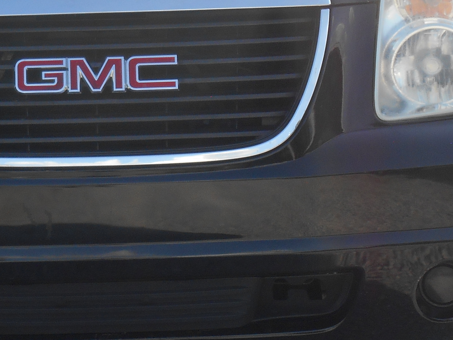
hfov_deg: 10.6
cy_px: 80
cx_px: 62
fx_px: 2421
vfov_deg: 8.0
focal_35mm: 185
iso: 80
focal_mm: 10.9
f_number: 4.4
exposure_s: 1/250
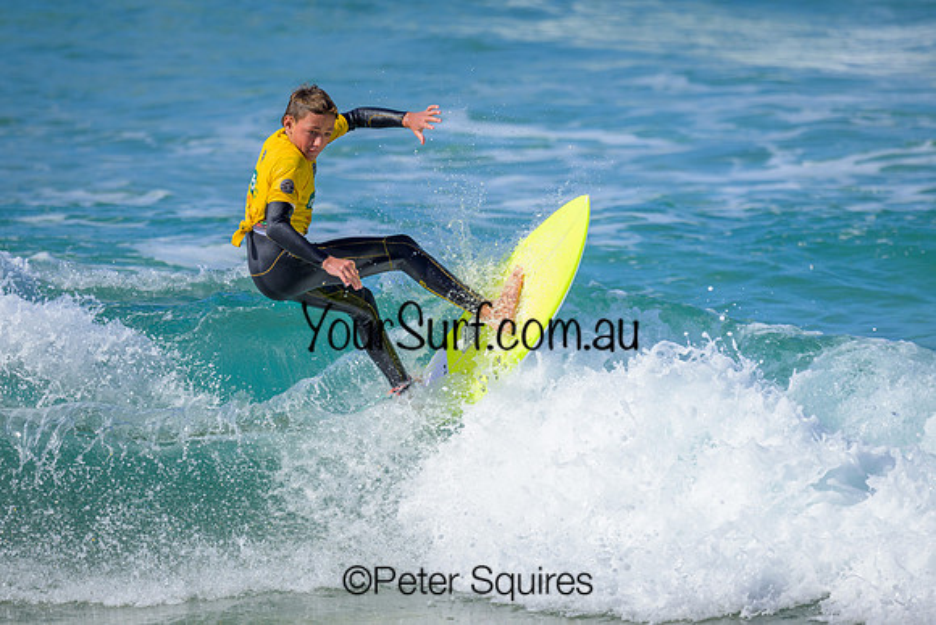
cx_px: 482
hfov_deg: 2.5
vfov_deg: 1.7
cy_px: 322
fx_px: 21431
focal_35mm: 824
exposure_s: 1/2000
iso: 560
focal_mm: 800
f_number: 6.3
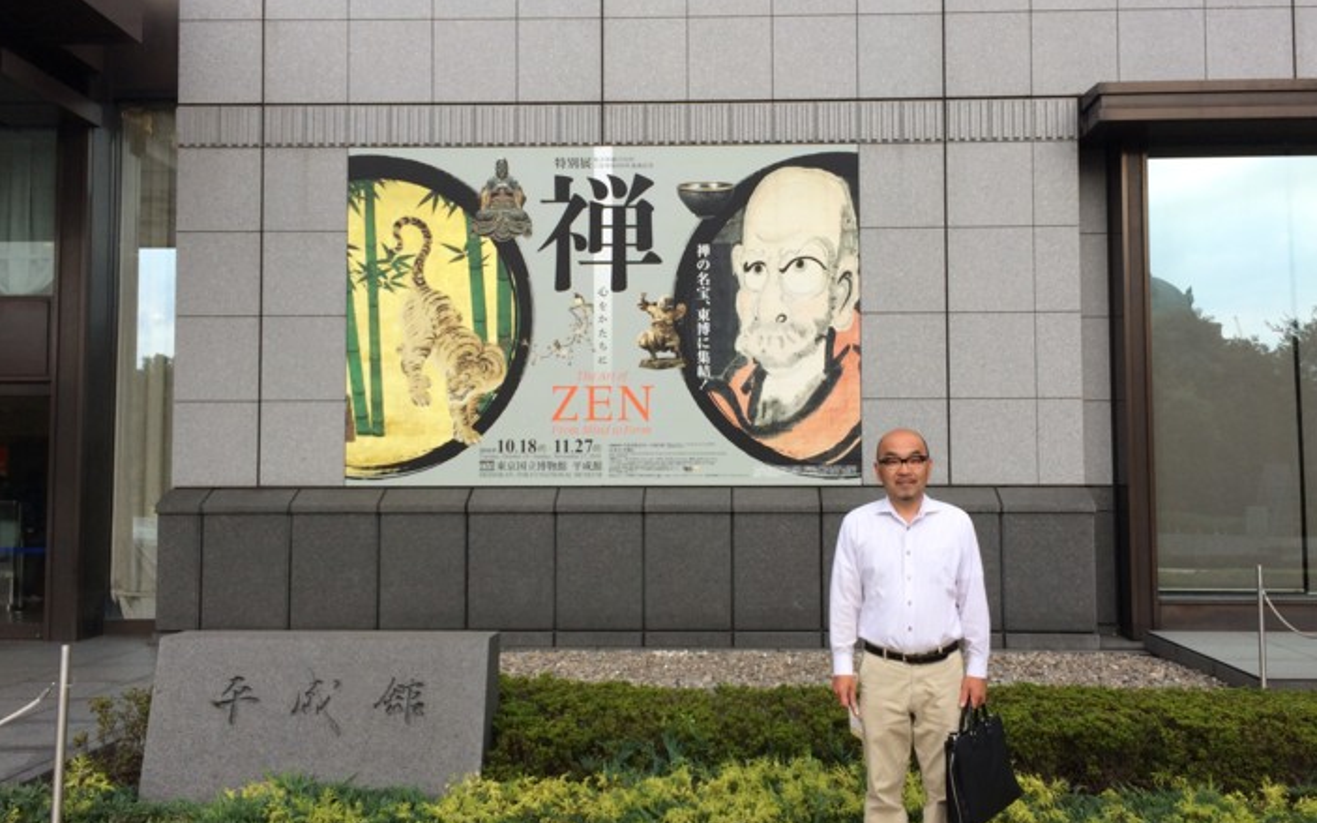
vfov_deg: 36.3
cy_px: 405
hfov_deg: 55.3
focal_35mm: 35
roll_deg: -0.3
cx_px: 703
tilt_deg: +0.1
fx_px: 1256
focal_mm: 4.15
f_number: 2.2
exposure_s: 1/199
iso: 32
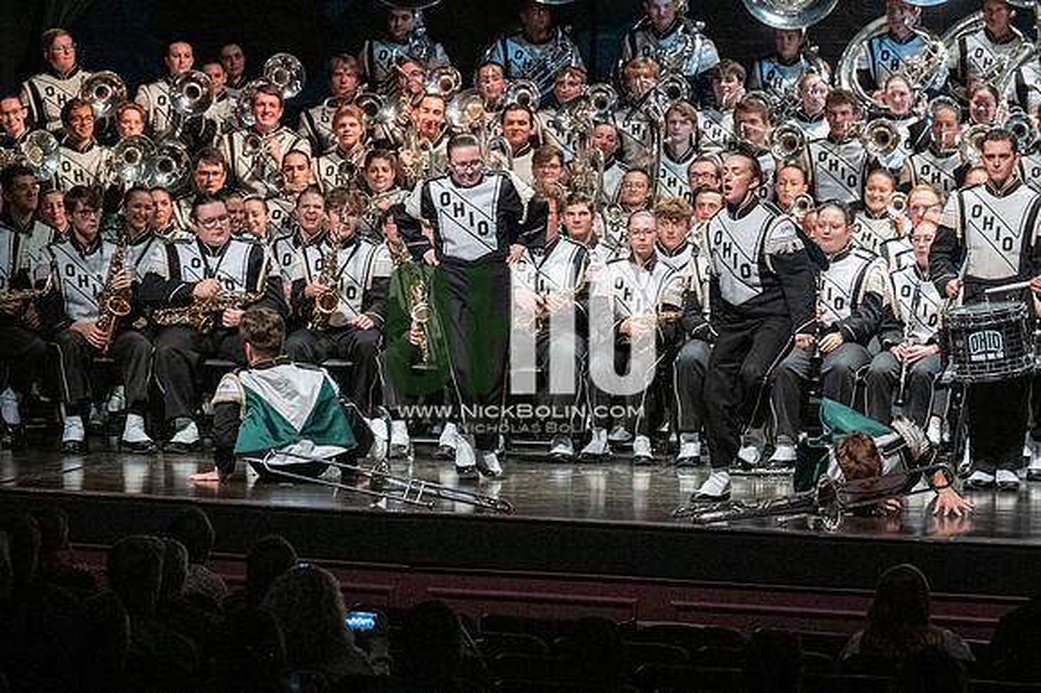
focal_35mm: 202
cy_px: 346
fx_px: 5838
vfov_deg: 6.8
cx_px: 520
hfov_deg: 10.2
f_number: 4
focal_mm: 135
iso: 4000
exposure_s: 1/500
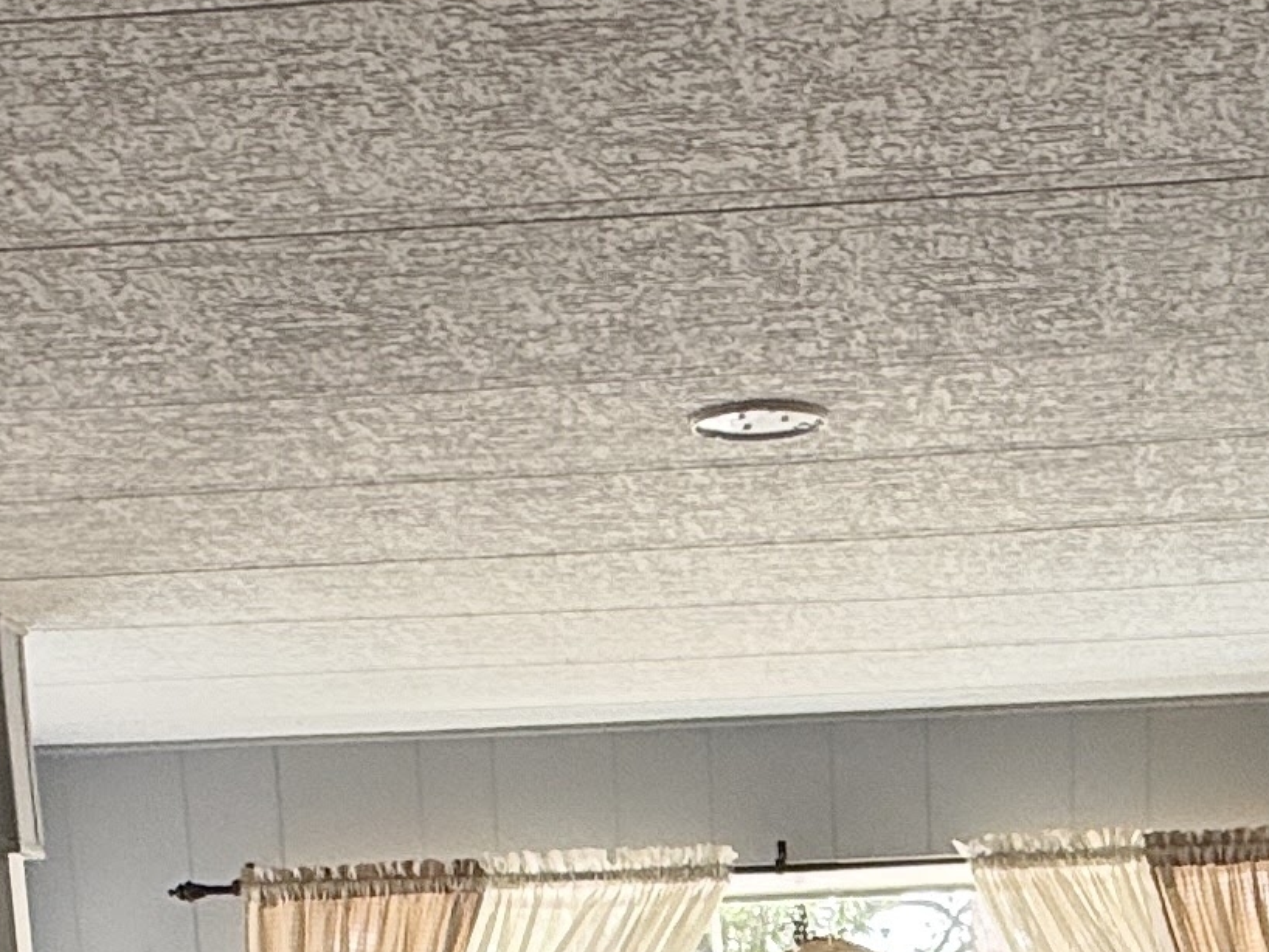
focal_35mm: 69
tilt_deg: -11.4
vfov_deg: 17.7
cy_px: 1651
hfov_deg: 28.1
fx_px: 2530
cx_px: 794
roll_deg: +1.9
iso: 64
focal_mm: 2.22
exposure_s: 1/144
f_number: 2.2
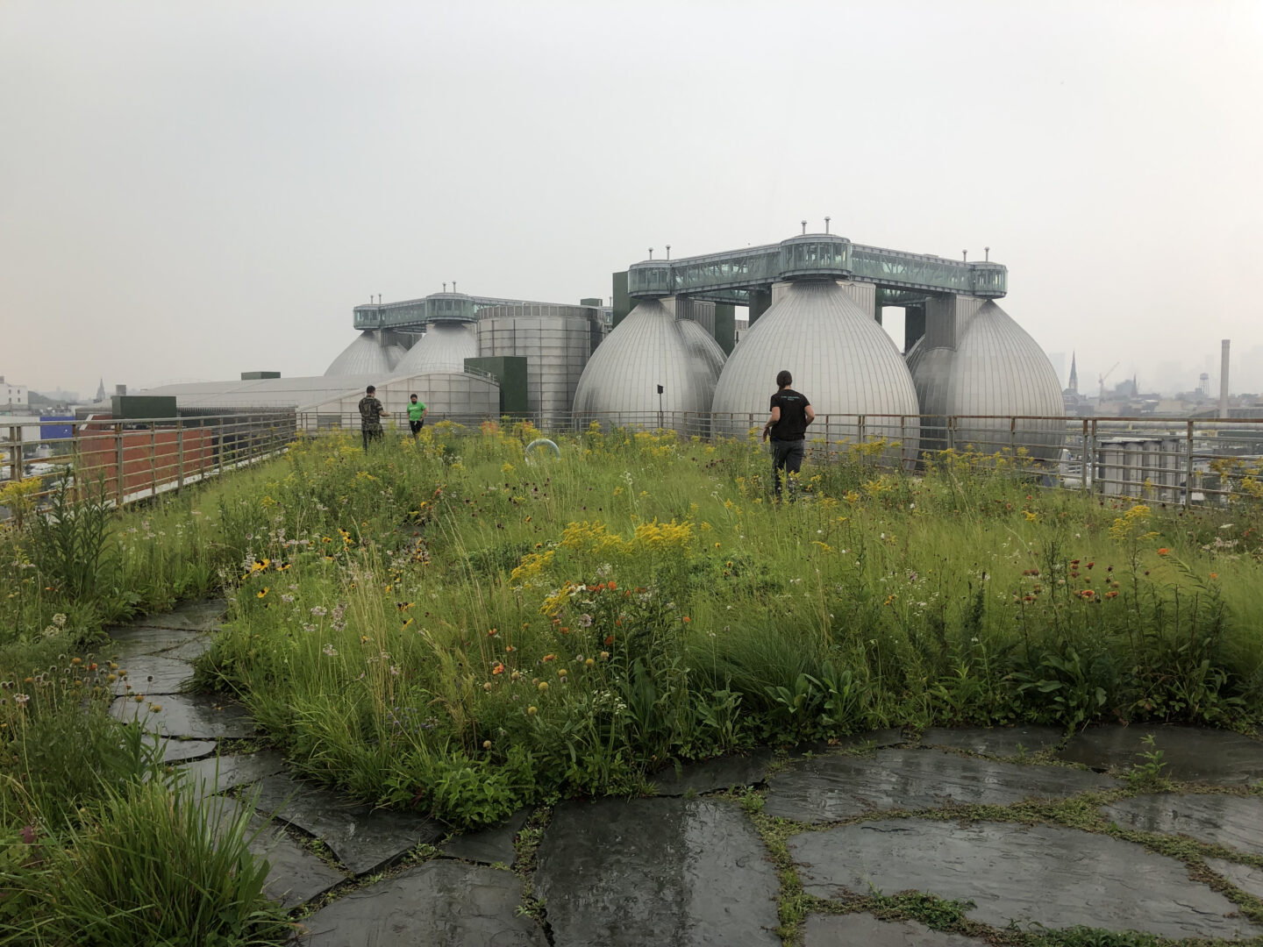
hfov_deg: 63.4
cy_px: 474
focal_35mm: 28
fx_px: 1022
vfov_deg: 49.7
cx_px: 632
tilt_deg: -1.9
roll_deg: +0.7
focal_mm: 4
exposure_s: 1/219
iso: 20
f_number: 1.8
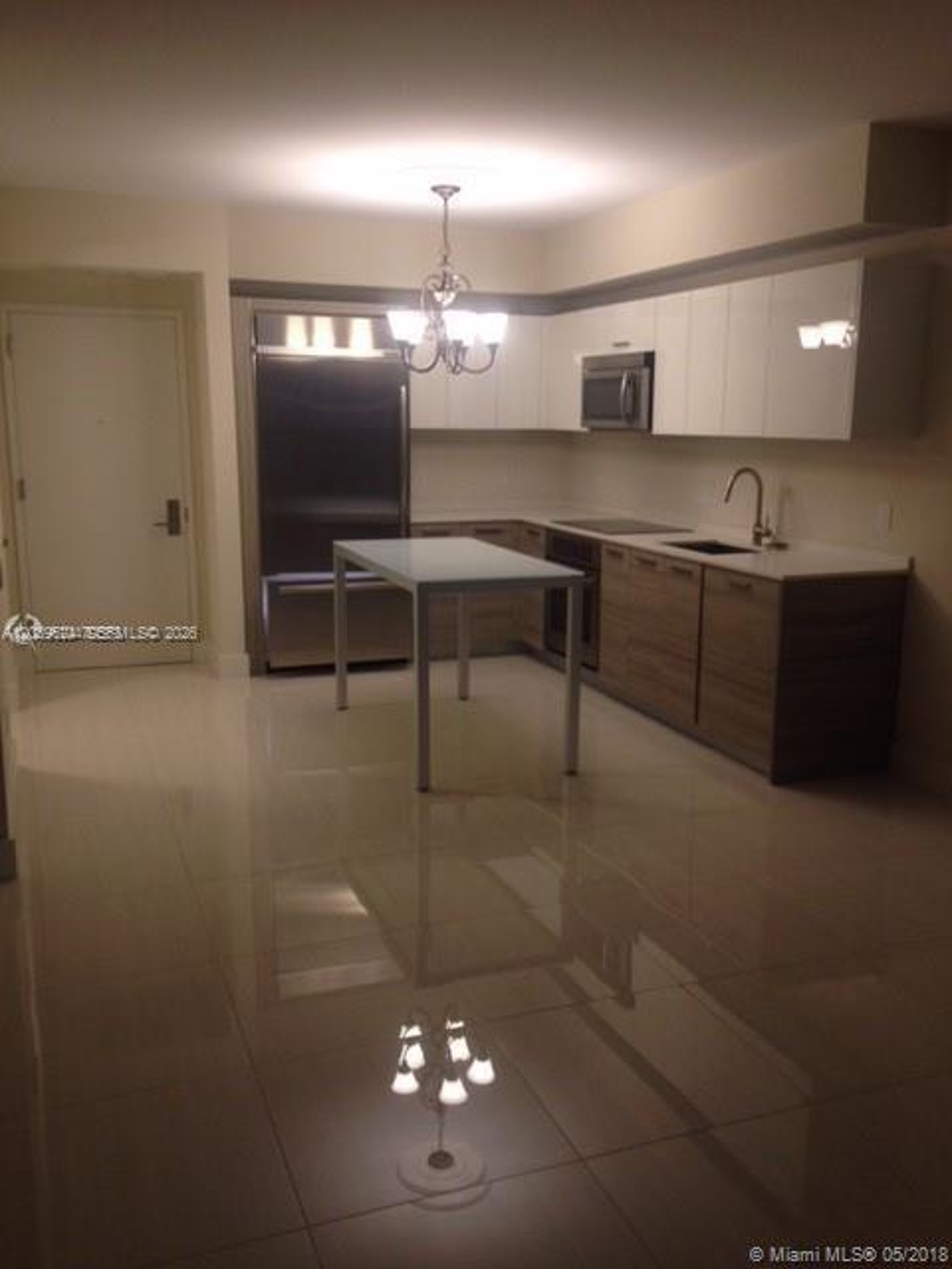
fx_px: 1210
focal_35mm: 33
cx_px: 476
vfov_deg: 55.4
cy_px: 634
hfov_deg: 42.9
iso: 80
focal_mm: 4.12
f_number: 2.4
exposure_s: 1/20
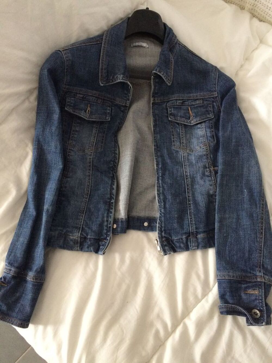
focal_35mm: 29
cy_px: 182
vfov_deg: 61.7
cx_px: 136
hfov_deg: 48.2
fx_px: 304
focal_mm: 4.15
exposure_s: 1/33
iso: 320
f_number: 2.2
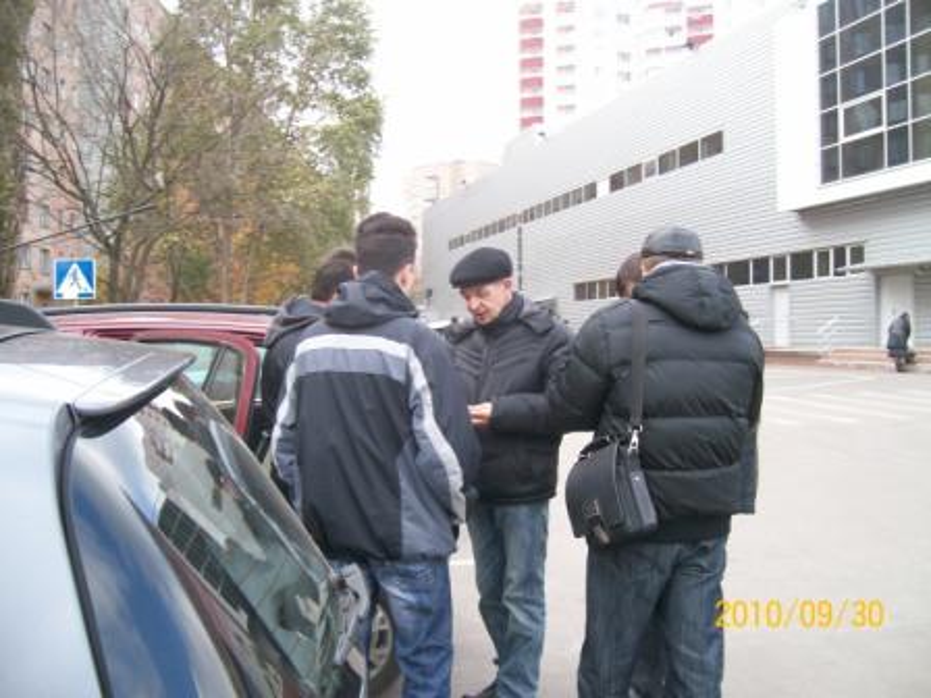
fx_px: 941
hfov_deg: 52.6
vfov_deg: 40.7
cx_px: 466
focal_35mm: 35
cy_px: 349
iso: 80
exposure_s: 1/129
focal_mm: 5.8
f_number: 2.8
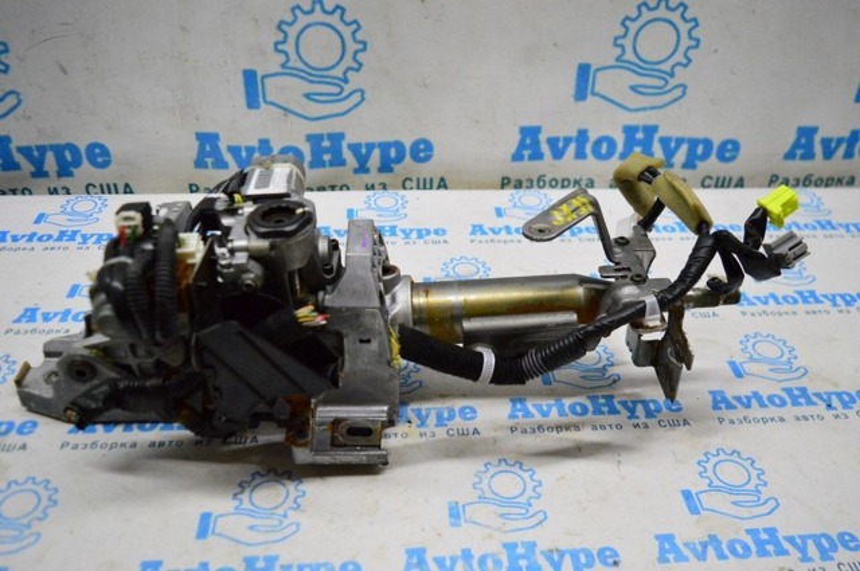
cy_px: 286
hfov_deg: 57.3
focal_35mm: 33
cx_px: 430
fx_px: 787
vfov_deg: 39.9
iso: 6400
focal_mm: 22
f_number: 3.8
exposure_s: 1/1000
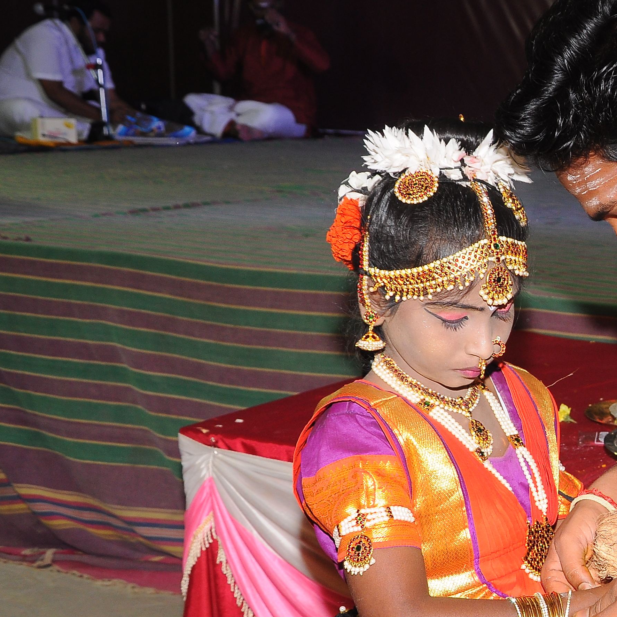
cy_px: 383
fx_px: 1553
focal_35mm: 77
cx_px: 740
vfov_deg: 22.4
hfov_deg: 20.9
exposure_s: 1/125
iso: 400
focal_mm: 25
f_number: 8
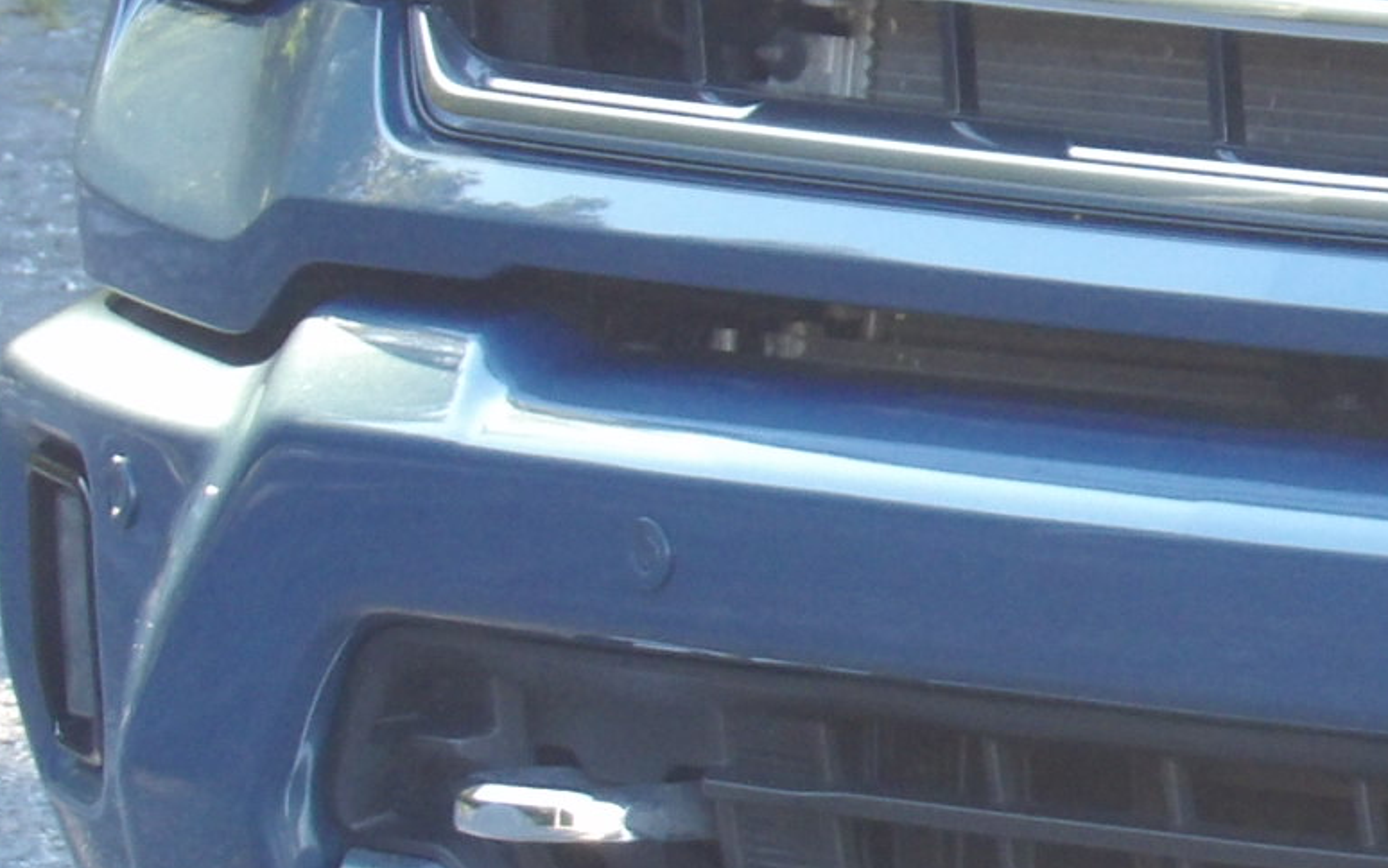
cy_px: 292
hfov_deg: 3.5
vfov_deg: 2.2
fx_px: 22700
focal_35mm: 600
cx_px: 1982
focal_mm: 30.2
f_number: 4.4
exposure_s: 1/50
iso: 202
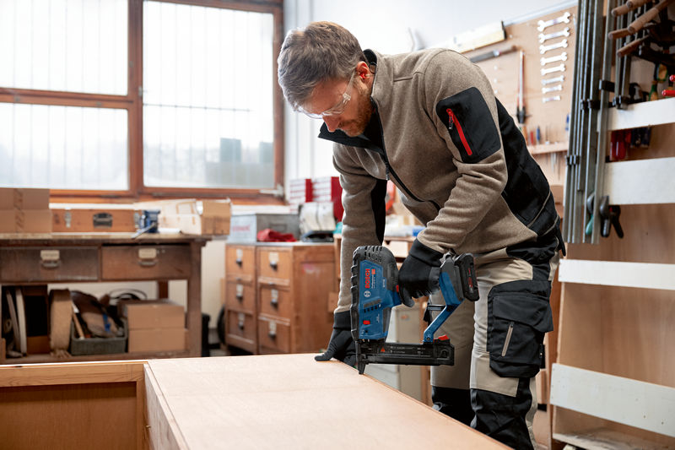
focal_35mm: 46
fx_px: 862
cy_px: 225
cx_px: 338
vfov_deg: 29.2
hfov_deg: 42.8
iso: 1250
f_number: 3.2
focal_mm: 46
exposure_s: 1/125
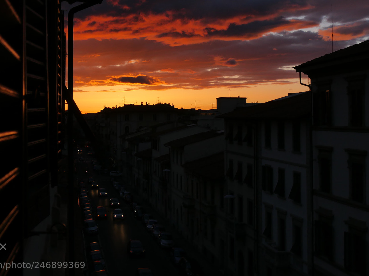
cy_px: 116
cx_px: 164
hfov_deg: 36.8
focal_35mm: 52
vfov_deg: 28.0
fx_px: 554
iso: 200
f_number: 6.3
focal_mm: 21
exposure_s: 1/320
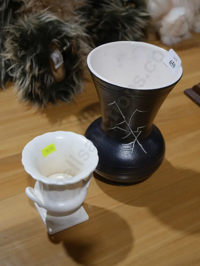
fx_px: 369
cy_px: 133
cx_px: 100
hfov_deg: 30.3
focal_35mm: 48
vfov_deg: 39.6
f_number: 5.2
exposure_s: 1/60
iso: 250
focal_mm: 24
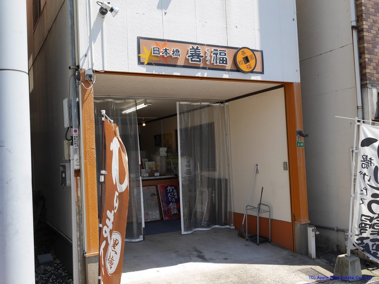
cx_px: 190
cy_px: 142
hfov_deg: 51.4
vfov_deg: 39.7
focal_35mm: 36
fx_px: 394
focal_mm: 18
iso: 200
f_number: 7.1
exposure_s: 1/250
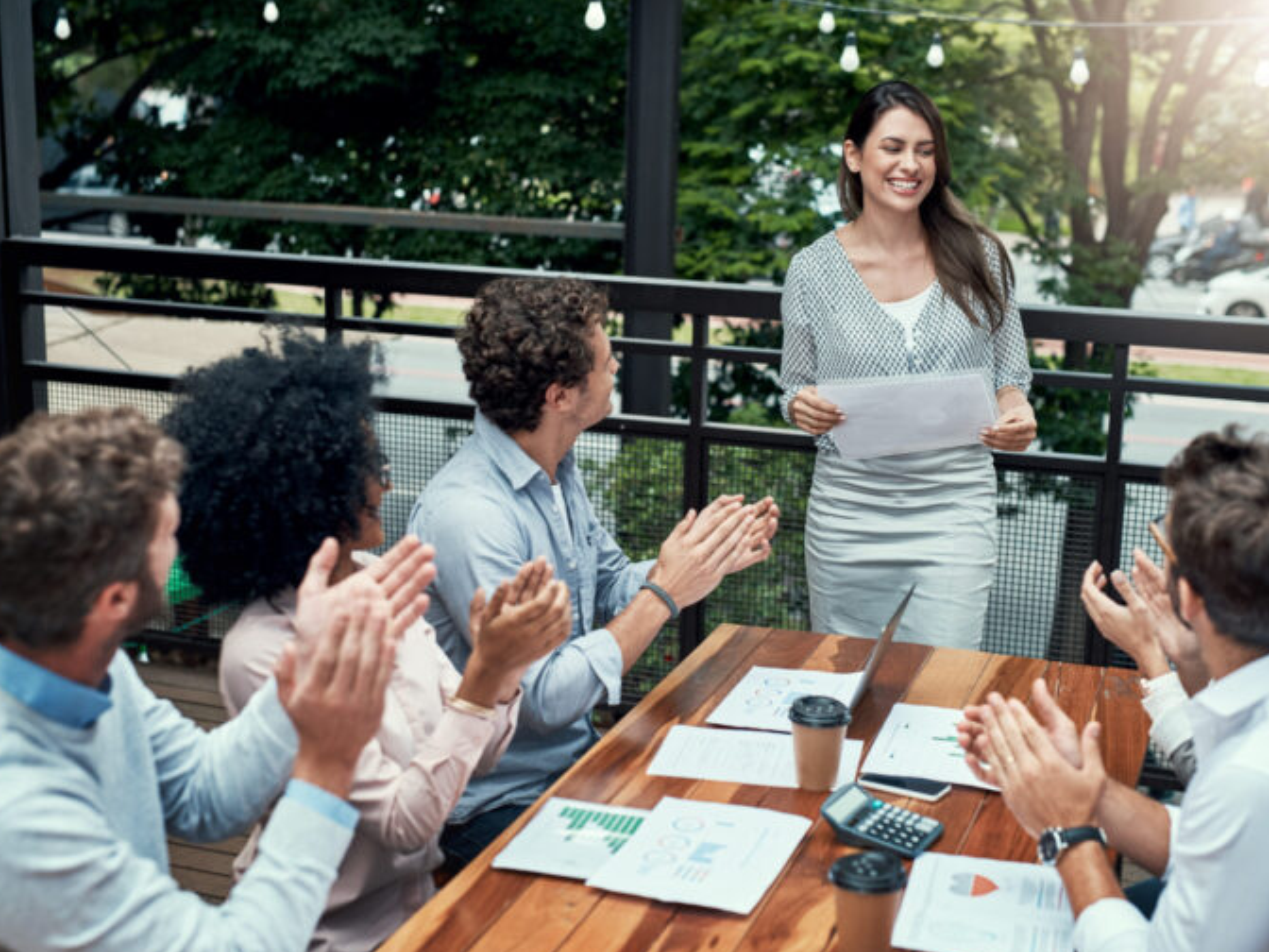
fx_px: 2016
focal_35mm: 55
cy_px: 481
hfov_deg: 34.9
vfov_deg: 26.6
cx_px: 651
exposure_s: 1/250
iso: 200
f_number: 2.8
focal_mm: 50
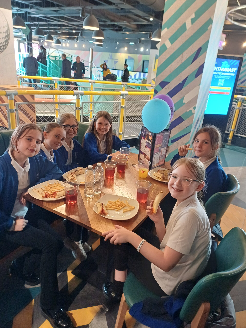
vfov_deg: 69.4
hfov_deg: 54.9
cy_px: 164
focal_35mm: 25
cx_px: 123
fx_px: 237
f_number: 1.8
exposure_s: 1/25
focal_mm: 4.65
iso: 500
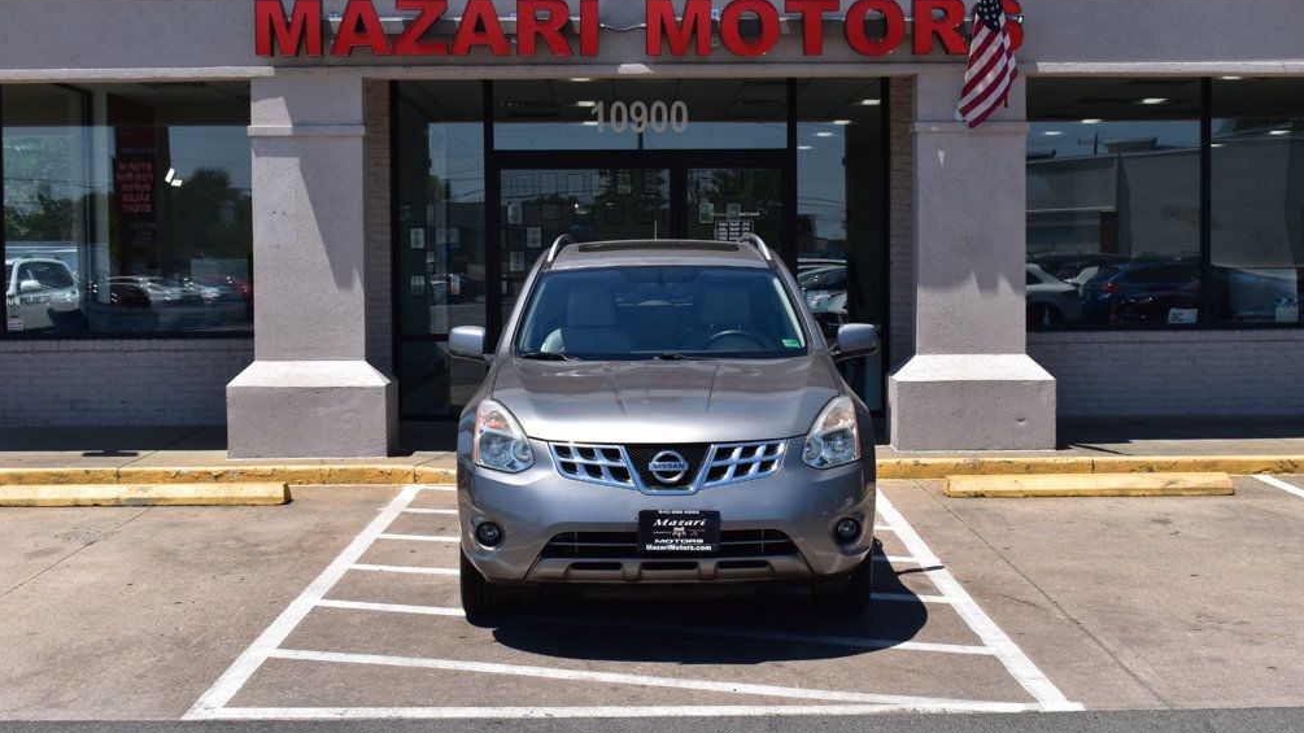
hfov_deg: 42.9
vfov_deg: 24.9
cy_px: 341
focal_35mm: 48
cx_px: 662
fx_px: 1659
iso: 280
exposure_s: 1/500
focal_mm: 30
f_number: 11
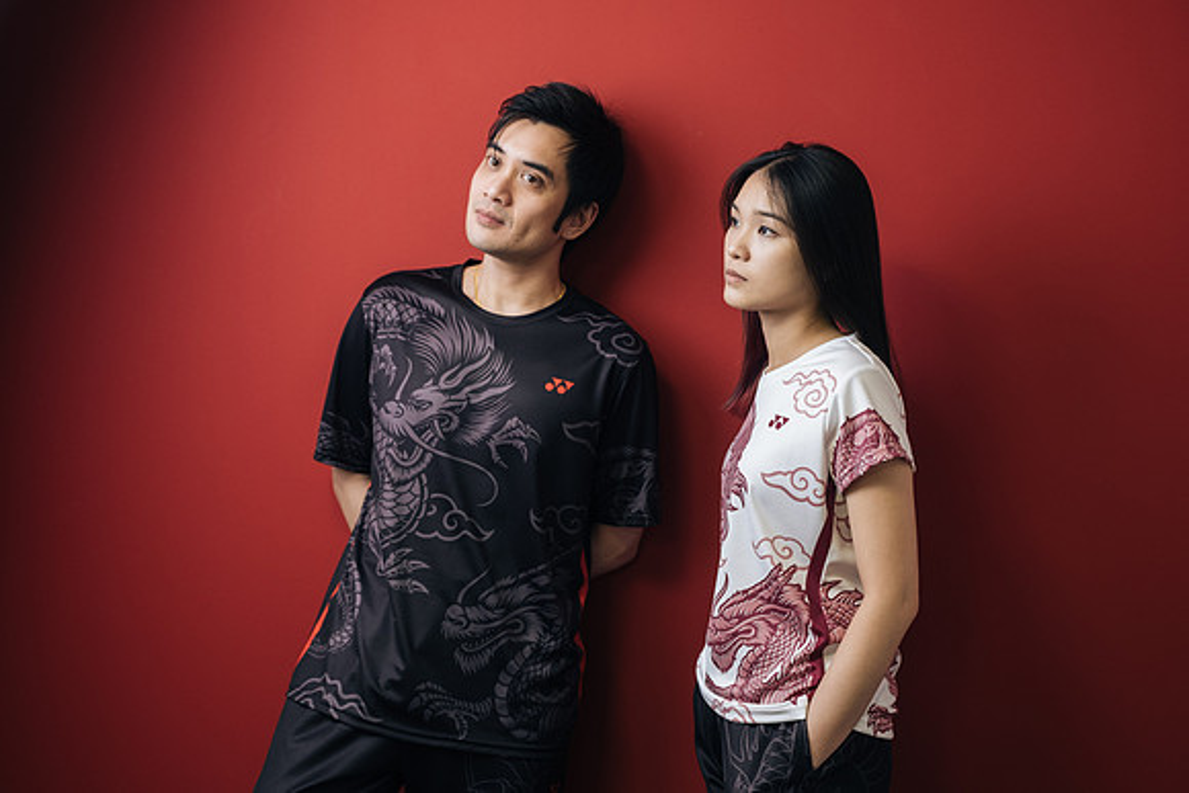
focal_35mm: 50
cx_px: 594
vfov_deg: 27.0
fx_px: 1652
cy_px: 396
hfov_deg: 39.6
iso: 1000
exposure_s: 1/125
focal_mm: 33.2
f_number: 3.2
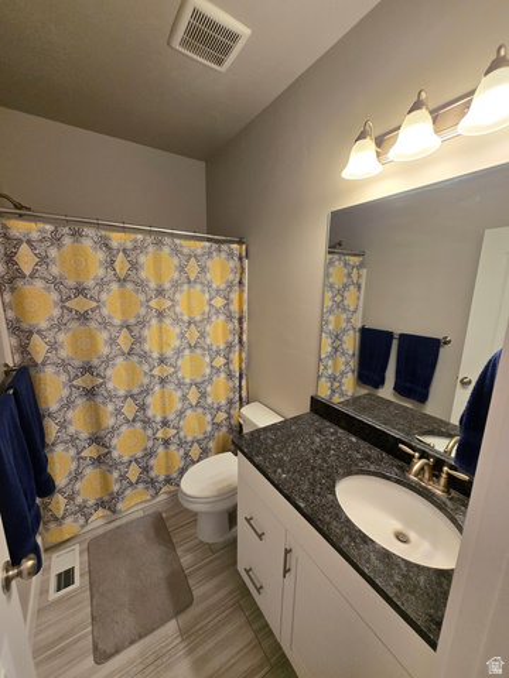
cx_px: 254
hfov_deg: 89.9
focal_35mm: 13
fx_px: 255
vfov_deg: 106.2
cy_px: 339
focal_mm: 1.7
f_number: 2.2
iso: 125
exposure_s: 1/60
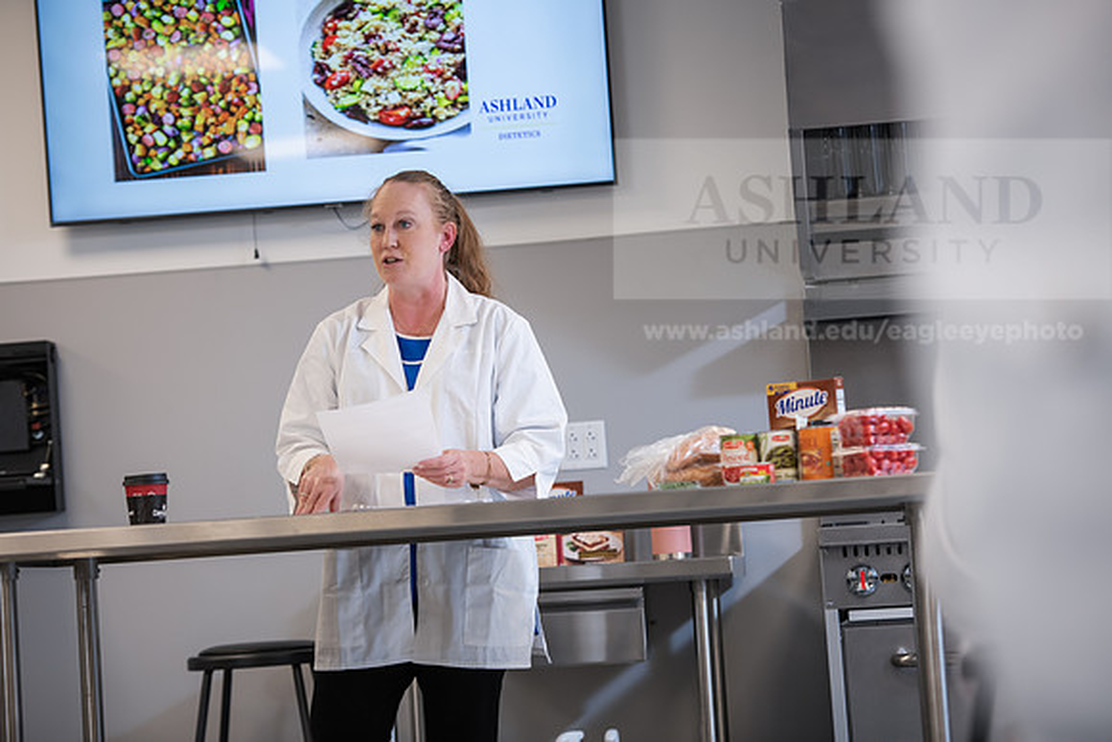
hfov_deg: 16.8
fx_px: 3769
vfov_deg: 11.2
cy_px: 371
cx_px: 556
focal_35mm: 122
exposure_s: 1/200
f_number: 3.2
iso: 640
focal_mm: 122
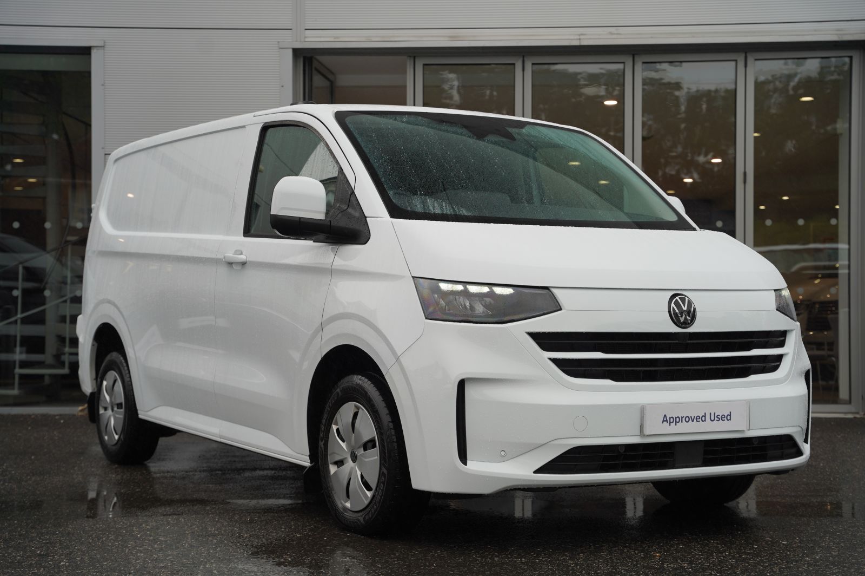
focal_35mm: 57
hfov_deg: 35.3
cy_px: 288
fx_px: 1361
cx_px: 432
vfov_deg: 23.9
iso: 100
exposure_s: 1/160
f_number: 4
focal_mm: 56.7
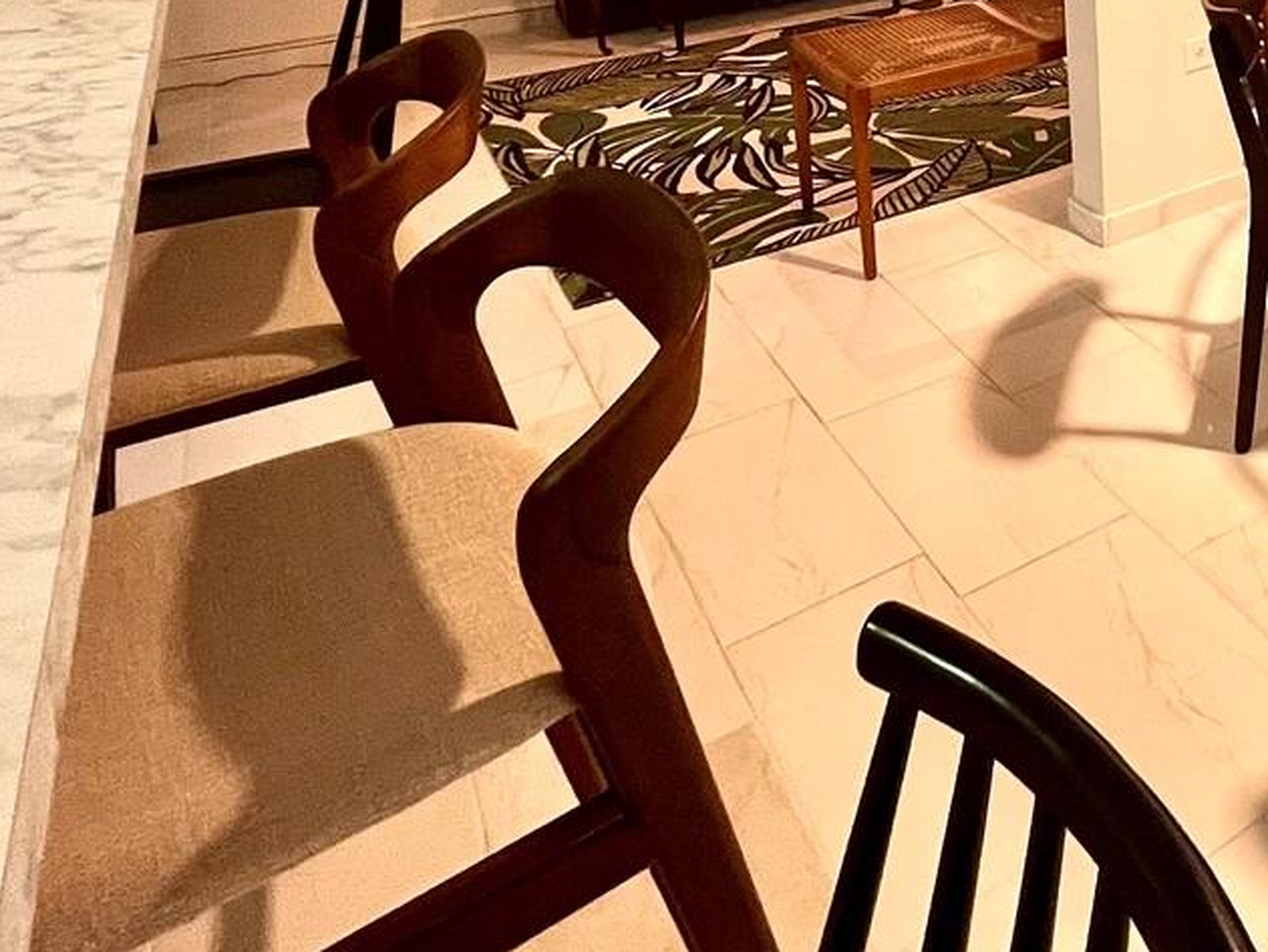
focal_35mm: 33
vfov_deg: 35.8
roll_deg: +0.5
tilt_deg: -10.8
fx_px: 1209
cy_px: -125
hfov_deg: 43.8
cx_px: 1367
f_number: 1.8
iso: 250
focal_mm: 1.57
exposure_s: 1/60
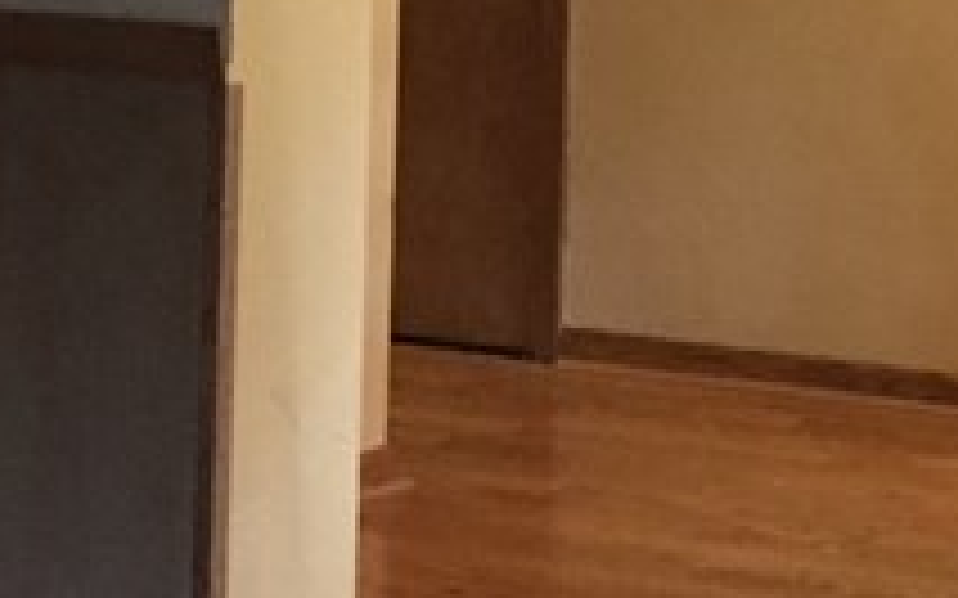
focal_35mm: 148
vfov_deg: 8.6
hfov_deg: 13.4
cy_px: -373
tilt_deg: -0.9
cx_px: 1421
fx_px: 3863
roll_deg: -1.8
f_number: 2.2
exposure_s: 1/15
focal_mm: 4.15
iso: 320
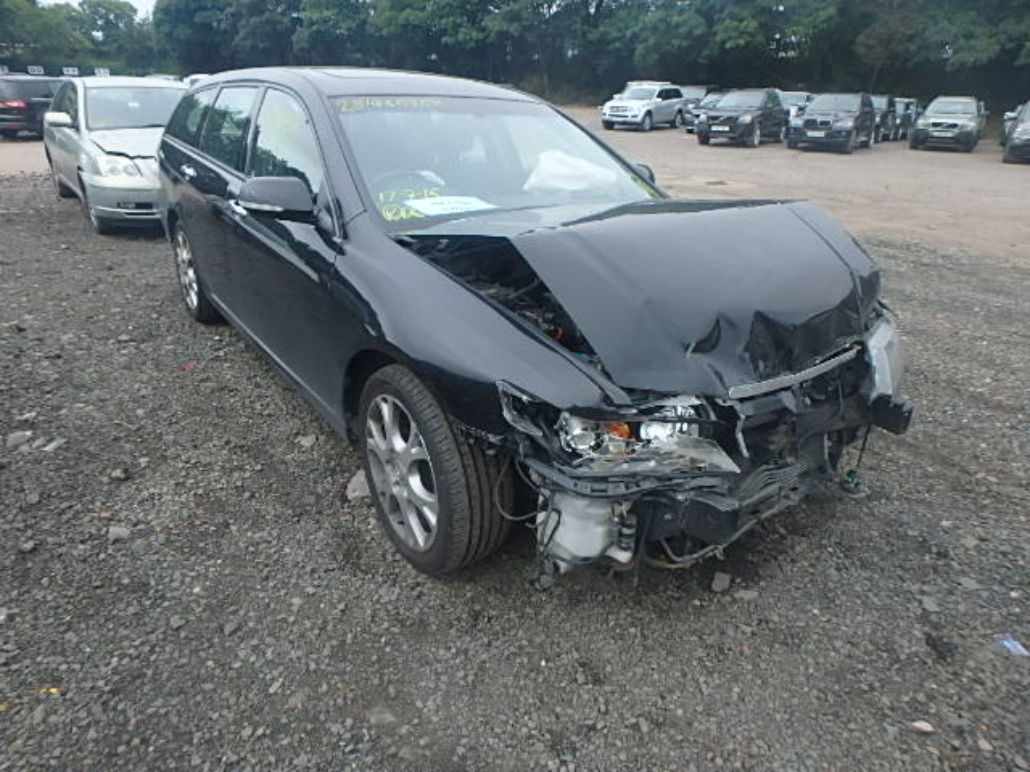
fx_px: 625
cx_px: 515
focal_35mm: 21
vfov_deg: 63.4
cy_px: 386
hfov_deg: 79.0
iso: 125
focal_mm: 3.7
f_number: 3.5
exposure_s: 1/400
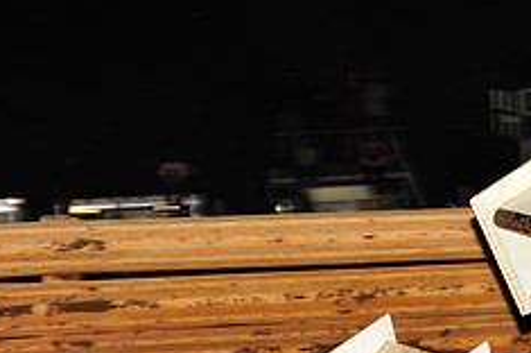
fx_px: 4551
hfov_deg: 6.6
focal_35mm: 309
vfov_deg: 4.4
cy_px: 247
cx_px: 630
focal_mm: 125
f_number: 6.3
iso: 1000
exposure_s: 1/320
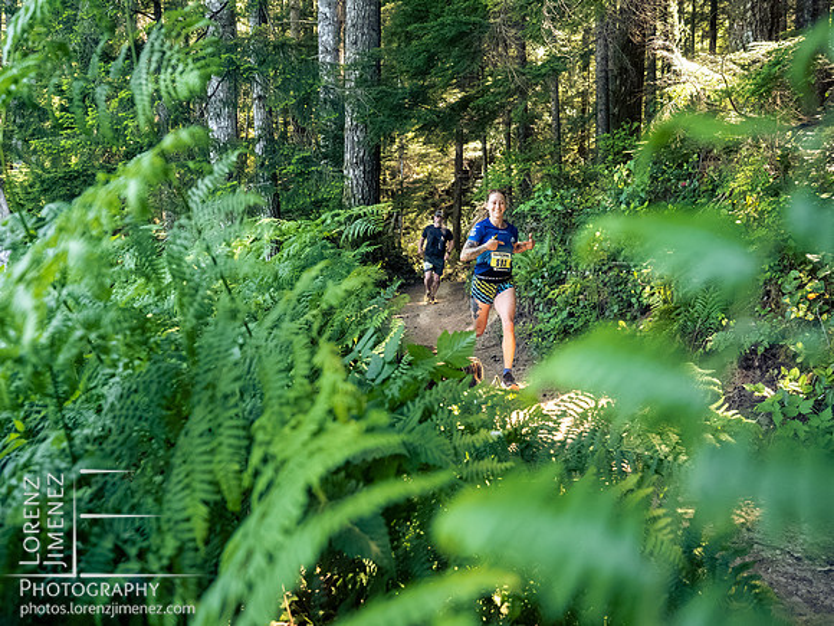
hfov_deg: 71.6
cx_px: 417
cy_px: 313
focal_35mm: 24
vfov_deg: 56.8
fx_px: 578
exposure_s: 1/1000
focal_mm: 12
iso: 4000
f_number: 2.8
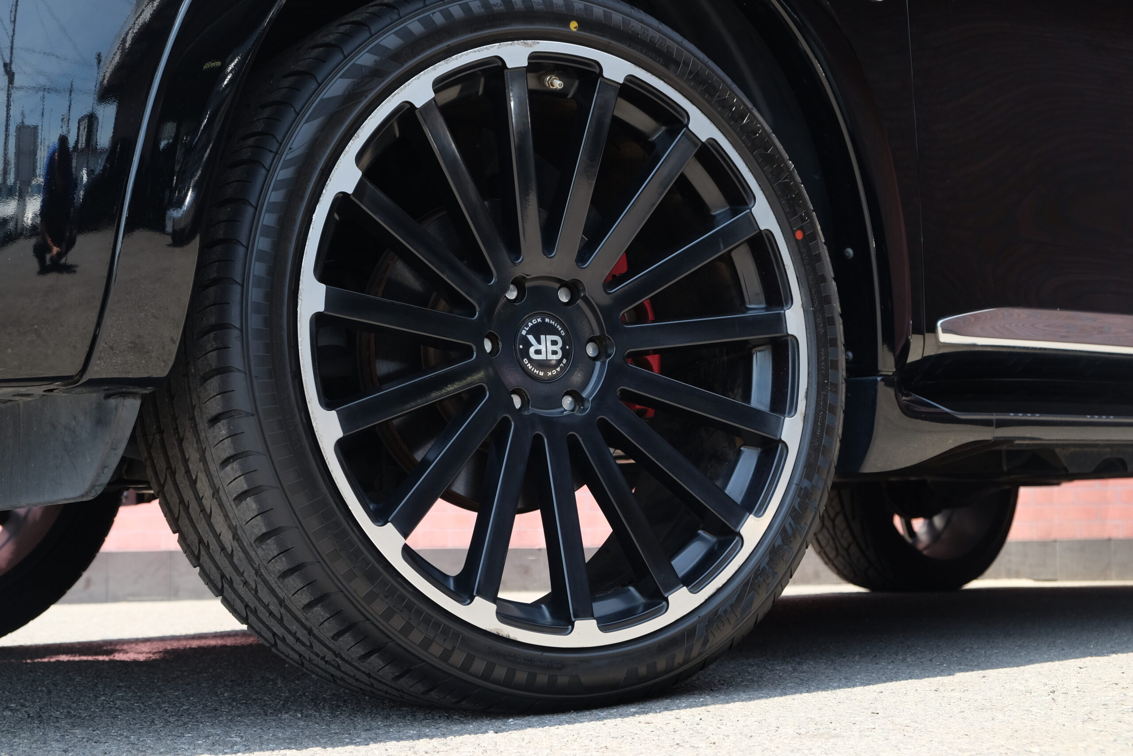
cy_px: 378
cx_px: 566
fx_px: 1762
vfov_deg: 24.2
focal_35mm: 56
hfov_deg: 35.6
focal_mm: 37.4
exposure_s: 1/170
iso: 400
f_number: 5.6
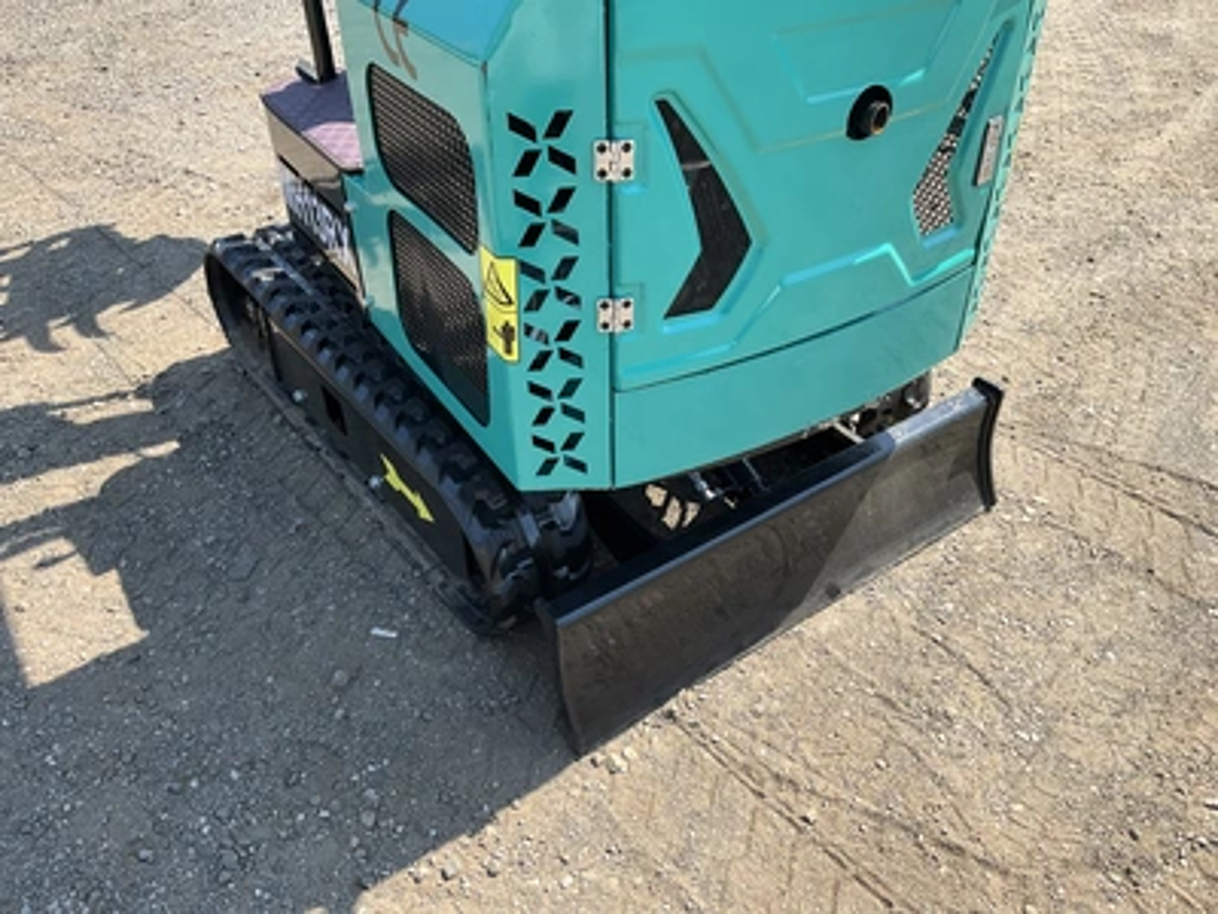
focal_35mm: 29
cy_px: 457
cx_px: 609
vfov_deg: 48.2
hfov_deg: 61.7
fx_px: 1020
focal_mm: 3
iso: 25
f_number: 1.8
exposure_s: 1/657
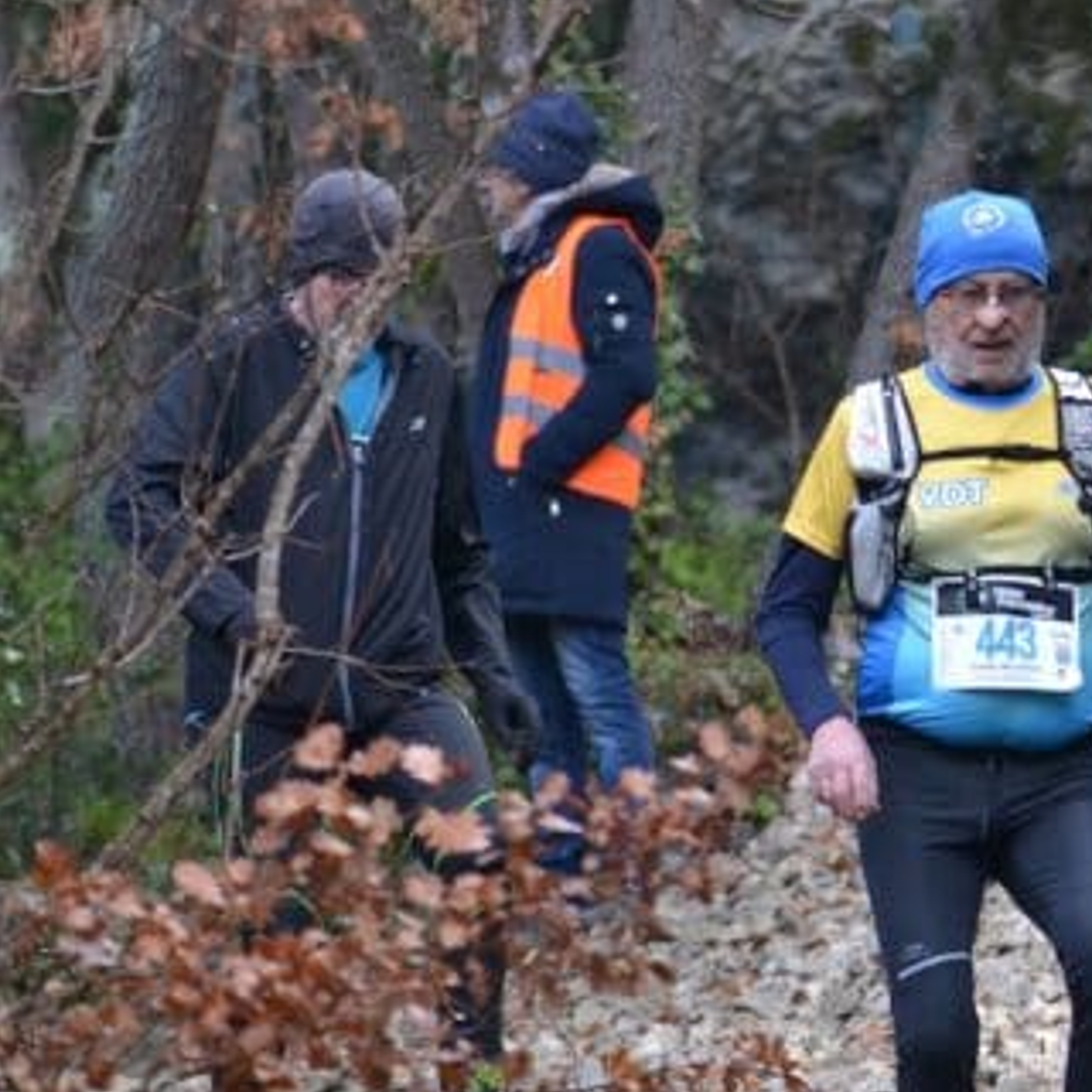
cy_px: 478
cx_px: 921
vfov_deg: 3.8
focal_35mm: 459
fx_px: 16382
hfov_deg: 3.8
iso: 1400
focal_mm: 150
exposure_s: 1/500
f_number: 5
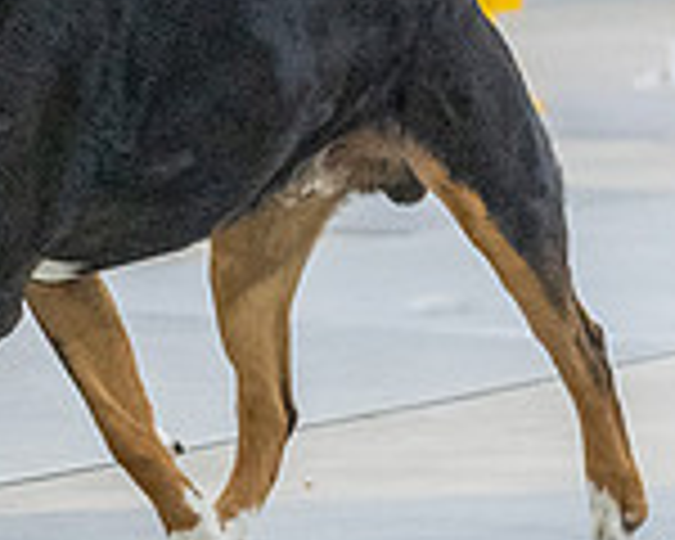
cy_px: -198
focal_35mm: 453
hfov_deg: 4.3
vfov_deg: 3.4
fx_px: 9050
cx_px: -187
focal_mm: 107
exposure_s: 1/320
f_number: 3.2
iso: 6400
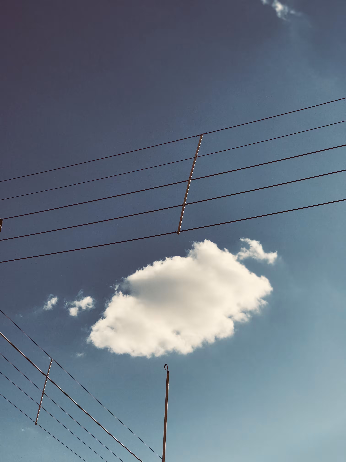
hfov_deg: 25.7
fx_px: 760
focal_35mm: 57
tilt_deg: +34.8
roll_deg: -0.3
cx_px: 173
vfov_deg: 33.8
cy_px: 231
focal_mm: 6.6
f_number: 2.8
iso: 20
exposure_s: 1/3425
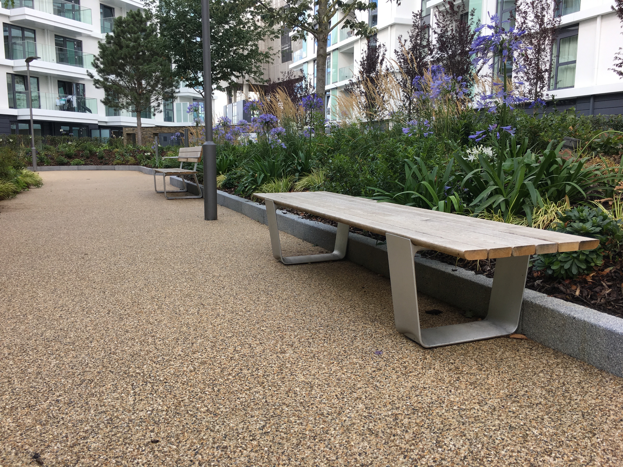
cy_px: 234
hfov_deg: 61.7
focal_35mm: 29
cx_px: 312
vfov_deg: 48.2
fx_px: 522
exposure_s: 1/281
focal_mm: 4.15
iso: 25
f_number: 2.2
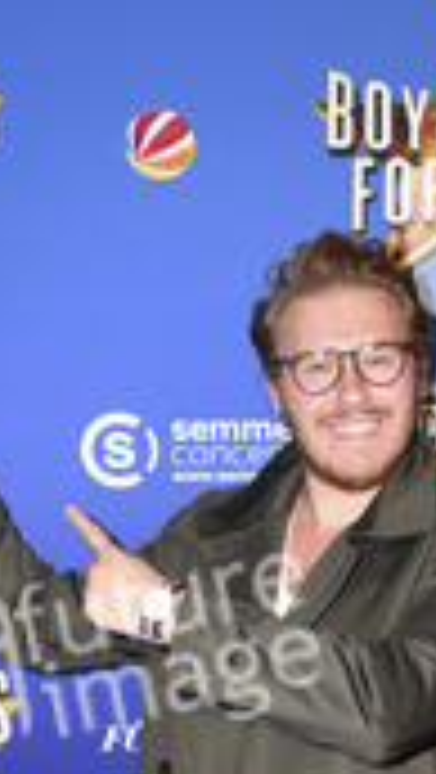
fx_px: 1497
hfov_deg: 16.6
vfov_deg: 26.3
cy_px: 886
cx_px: 220
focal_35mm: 73
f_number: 5.6
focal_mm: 20
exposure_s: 1/160
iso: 640
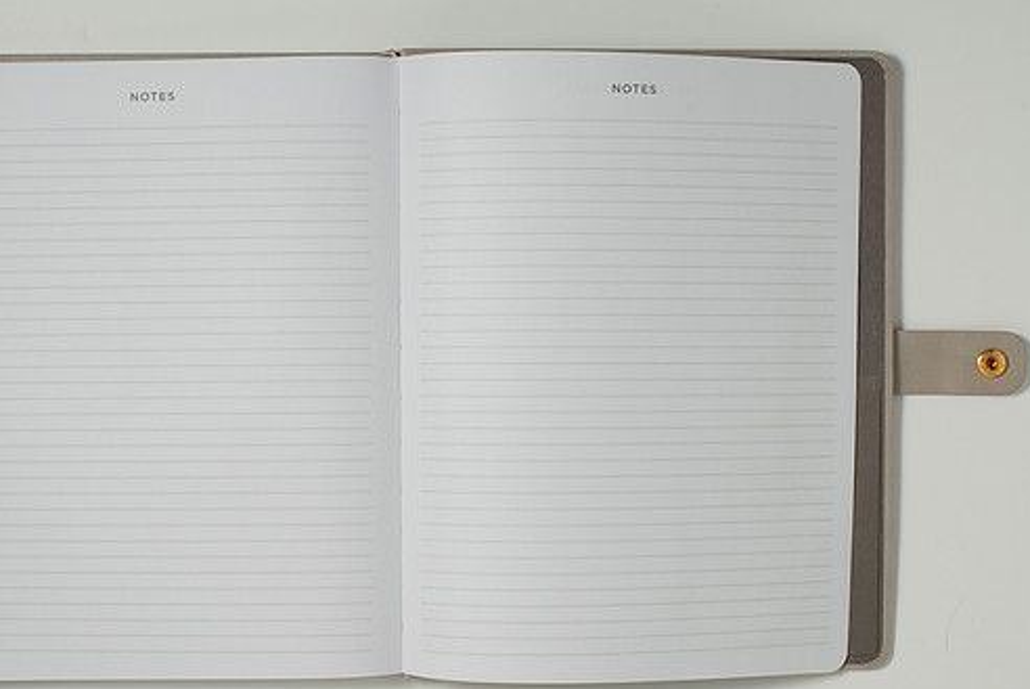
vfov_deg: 19.0
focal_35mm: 72
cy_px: 399
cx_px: 450
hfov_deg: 28.0
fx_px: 2062
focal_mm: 50
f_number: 10
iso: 200
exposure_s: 1/200
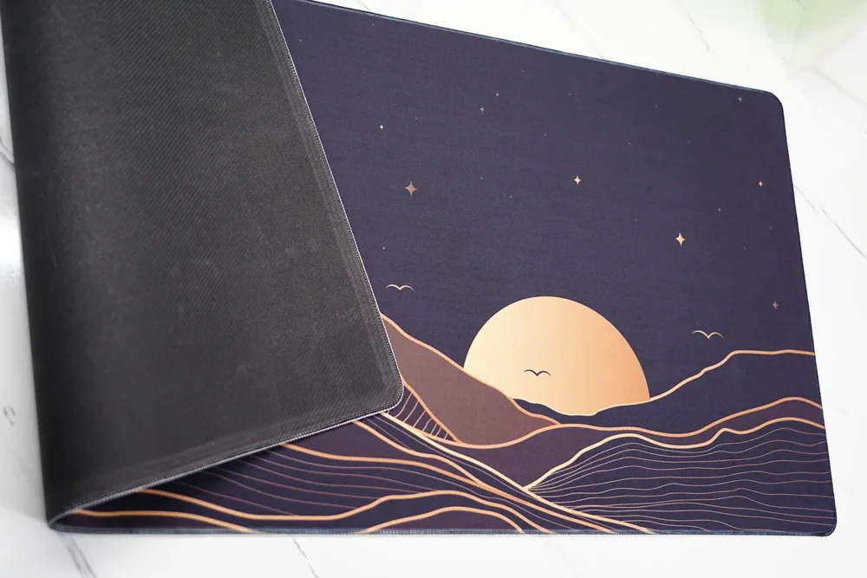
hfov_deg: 49.5
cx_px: 434
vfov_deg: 34.2
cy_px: 289
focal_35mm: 39
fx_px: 939
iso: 640
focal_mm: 39
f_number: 4
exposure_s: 1/80
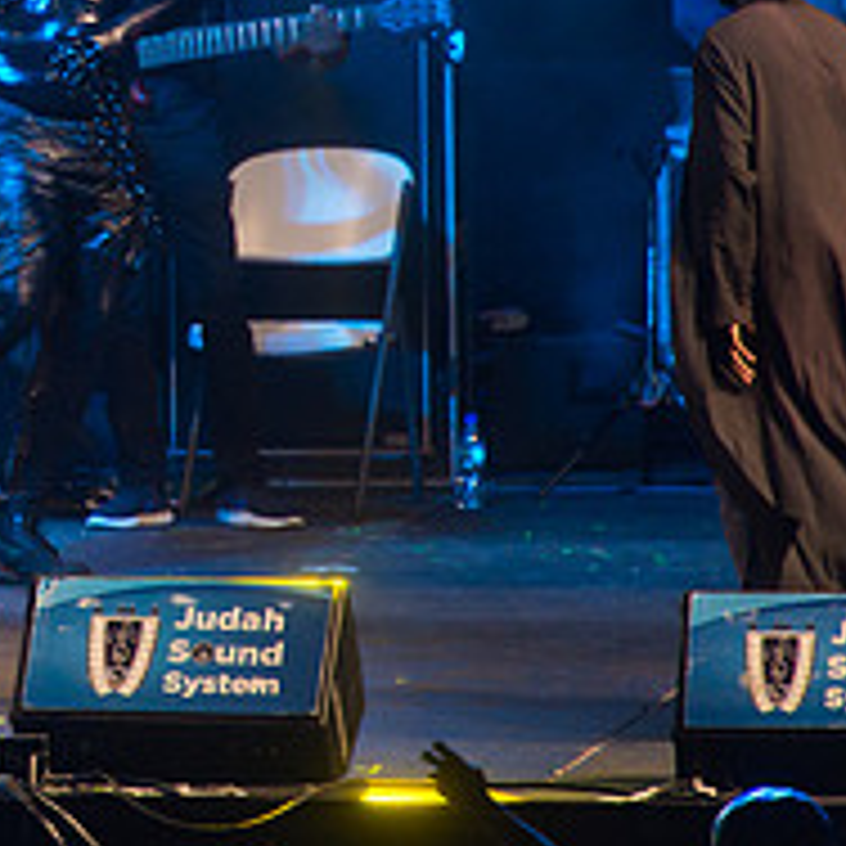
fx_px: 24664
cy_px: 32
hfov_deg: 2.0
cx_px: -351
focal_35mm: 892
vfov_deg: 2.0
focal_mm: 340
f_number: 5.6
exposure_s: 1/200
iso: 3200
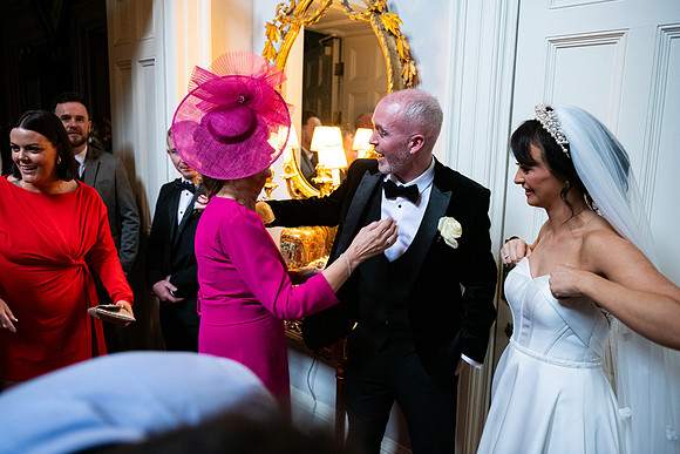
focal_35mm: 28
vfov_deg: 46.4
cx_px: 340
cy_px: 227
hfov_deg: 65.5
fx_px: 529
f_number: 3.5
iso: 1600
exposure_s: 1/160
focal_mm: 28
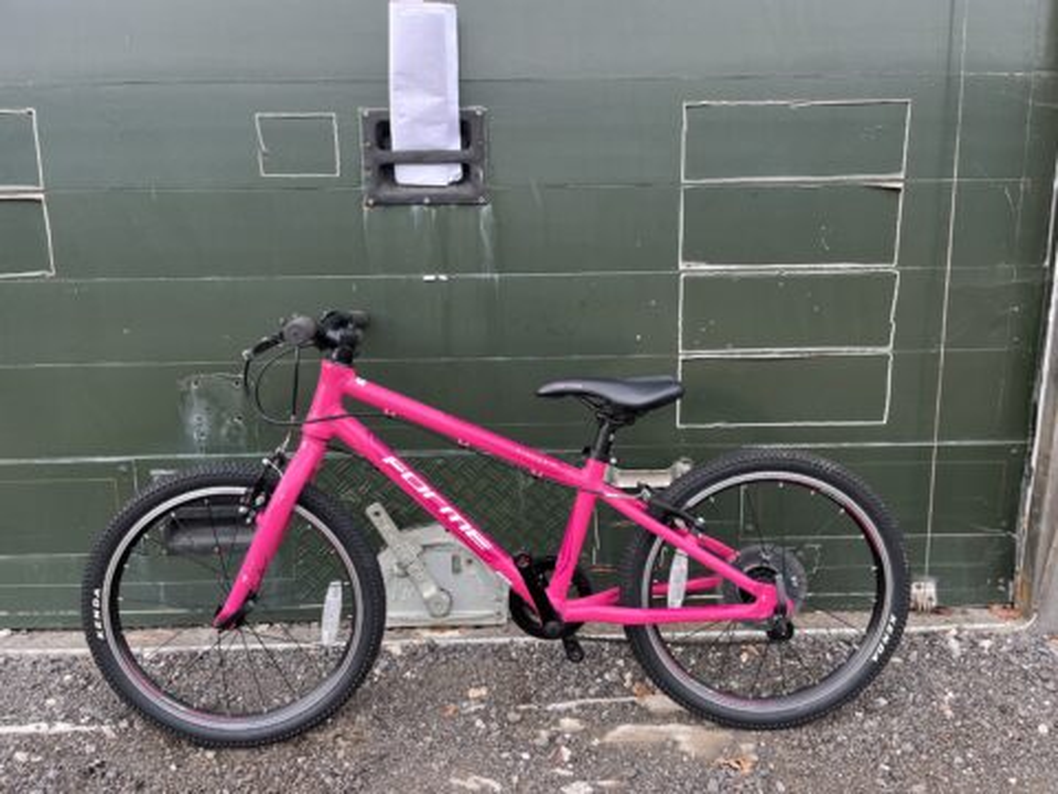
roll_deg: +3.4
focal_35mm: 26
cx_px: 529
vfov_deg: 53.1
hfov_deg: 67.3
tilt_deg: -13.6
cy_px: 397
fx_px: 795
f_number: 1.6
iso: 40
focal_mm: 5.1
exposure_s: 1/209
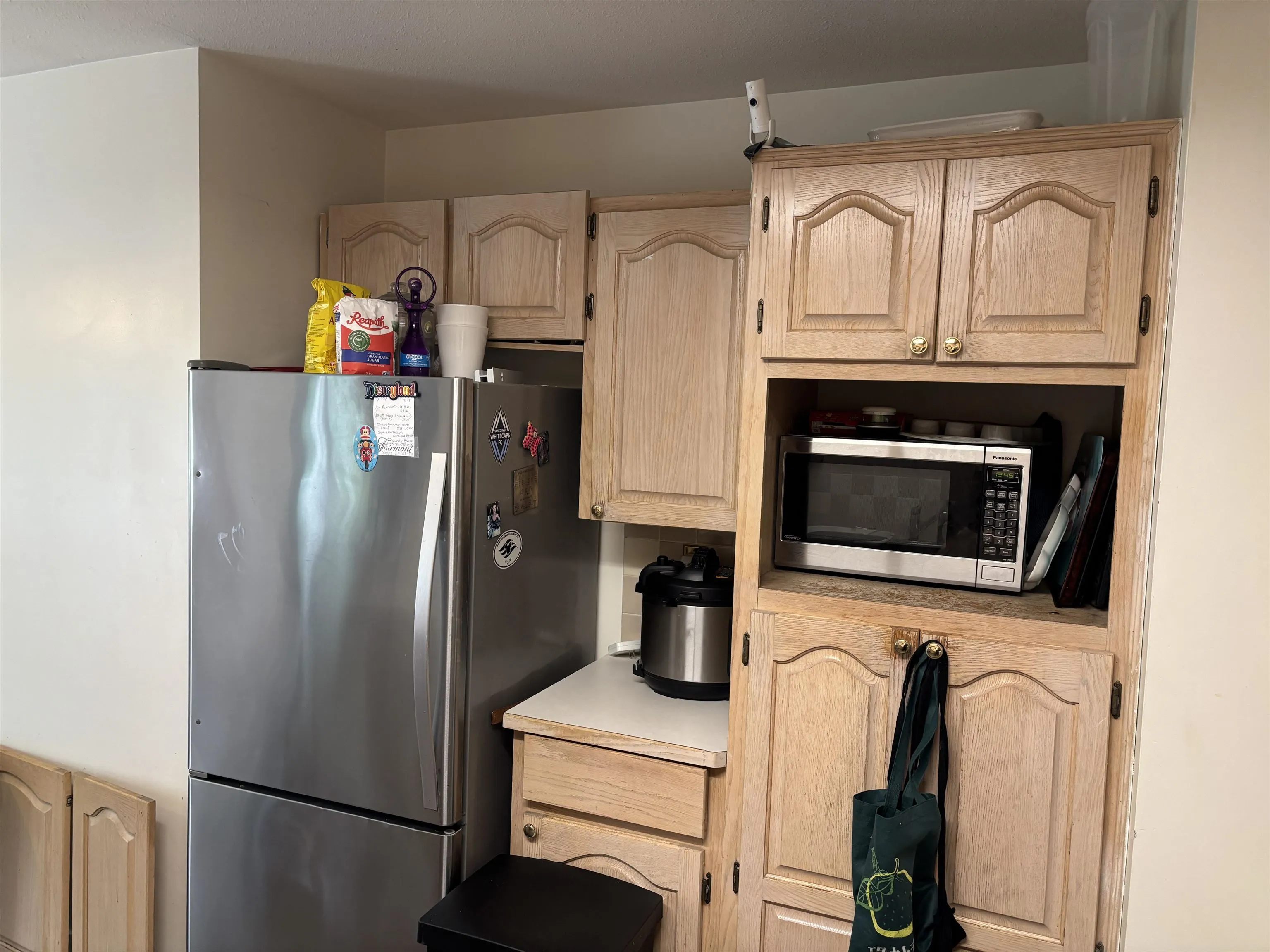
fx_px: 954
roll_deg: -2.1
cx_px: 635
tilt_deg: -4.6
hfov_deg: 67.3
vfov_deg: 53.1
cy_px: 476
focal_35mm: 26
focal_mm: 5.96
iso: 125
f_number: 1.6
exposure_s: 1/60
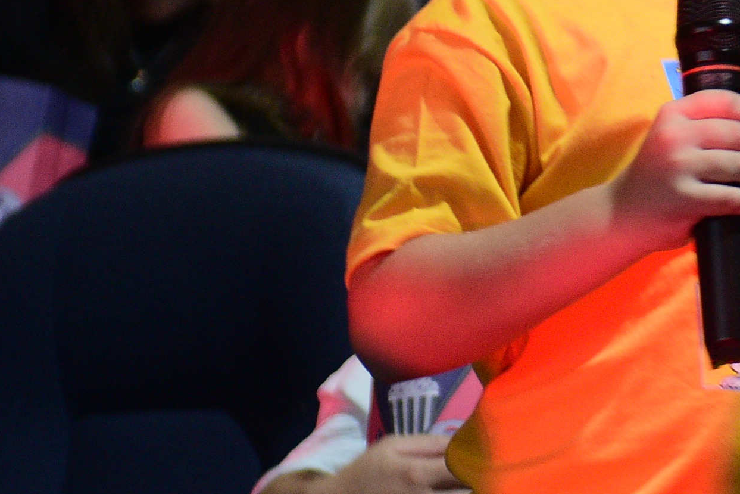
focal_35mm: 293
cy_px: 98
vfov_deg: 4.7
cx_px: 888
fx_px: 6023
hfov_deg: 7.0
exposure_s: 1/25
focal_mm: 66
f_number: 2.8
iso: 1600
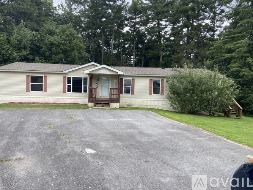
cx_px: 126
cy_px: 95
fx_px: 190
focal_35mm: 26
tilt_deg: -1.6
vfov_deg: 53.0
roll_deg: -1.3
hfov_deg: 67.3
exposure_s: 1/527
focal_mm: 4.25
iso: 32
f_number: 1.8
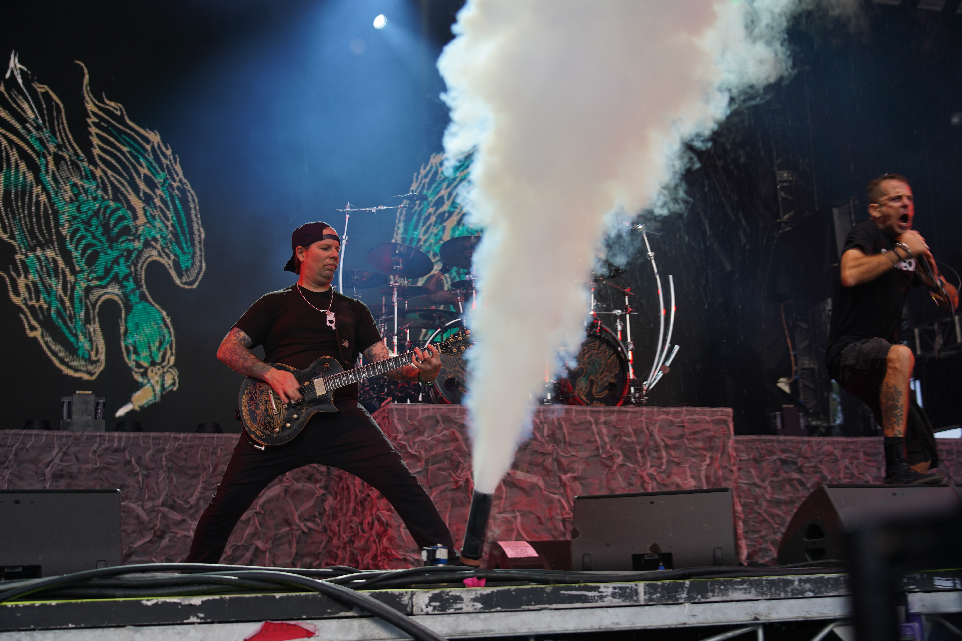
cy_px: 320
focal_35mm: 44
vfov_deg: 30.5
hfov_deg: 44.5
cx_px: 481
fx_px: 1176
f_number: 4
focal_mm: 44
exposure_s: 1/125
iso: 100
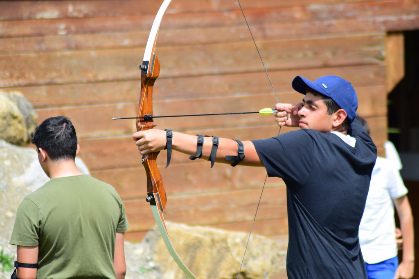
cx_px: 210
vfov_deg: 5.1
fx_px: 3143
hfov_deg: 7.6
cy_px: 140
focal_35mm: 270
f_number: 4.5
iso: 360
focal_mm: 180
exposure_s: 1/1250
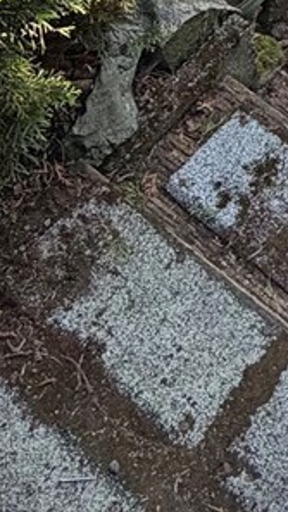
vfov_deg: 24.0
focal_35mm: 74
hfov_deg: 15.2
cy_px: -203
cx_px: 421
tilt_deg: -42.1
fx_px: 1005
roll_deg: -6.0
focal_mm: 2.22
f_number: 2.2
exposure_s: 1/121
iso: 100
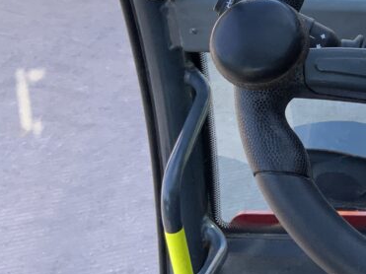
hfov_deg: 21.6
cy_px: 59
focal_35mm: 80
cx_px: 500
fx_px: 846
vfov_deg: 18.3
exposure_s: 1/389
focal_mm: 3
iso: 16
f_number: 1.8
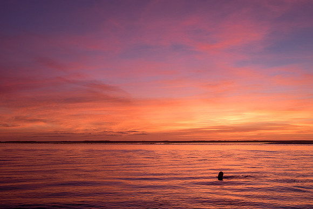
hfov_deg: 48.4
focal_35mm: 40
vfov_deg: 33.4
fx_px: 348
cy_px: 104
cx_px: 156
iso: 200
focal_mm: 26.6
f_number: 11
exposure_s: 1/8
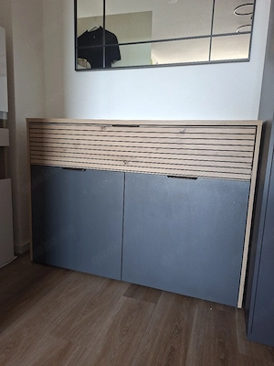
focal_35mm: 23
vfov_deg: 73.9
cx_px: 137
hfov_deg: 58.9
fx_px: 243
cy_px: 183
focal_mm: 5.54
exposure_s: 1/100
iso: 320
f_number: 1.8
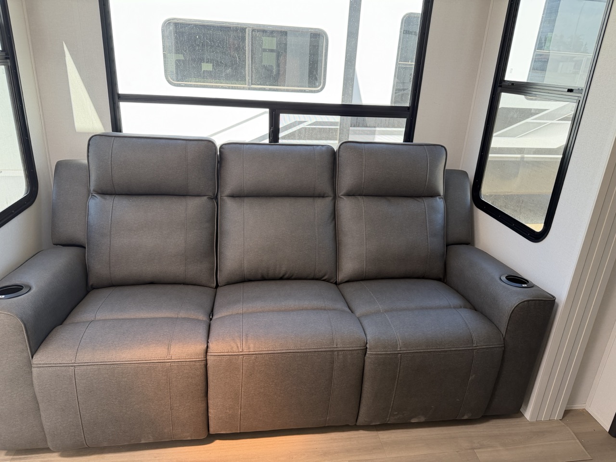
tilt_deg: -21.5
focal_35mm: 24
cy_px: 231
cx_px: 308
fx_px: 427
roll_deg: -2.9
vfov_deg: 56.8
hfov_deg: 71.6
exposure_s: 1/121
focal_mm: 6.76
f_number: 1.78
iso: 160
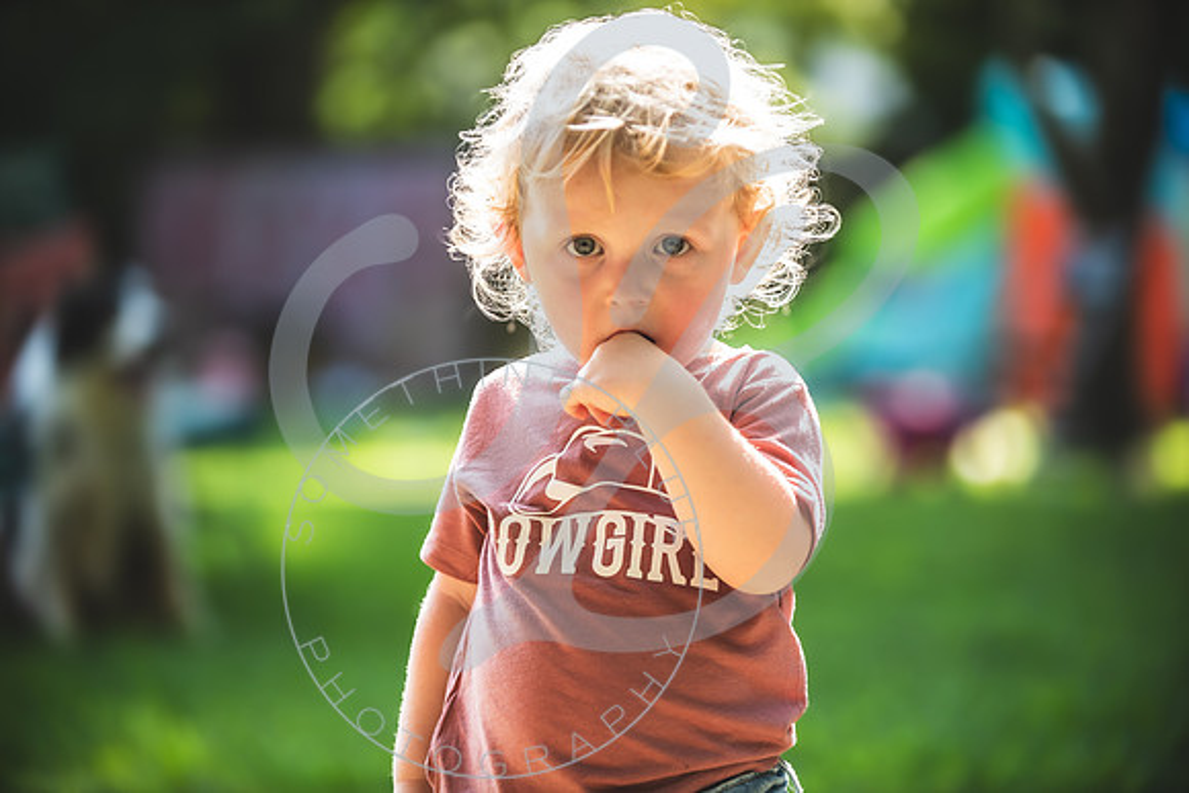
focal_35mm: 120
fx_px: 3964
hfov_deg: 17.1
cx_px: 594
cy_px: 396
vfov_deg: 11.4
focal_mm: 120
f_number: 2.8
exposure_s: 1/500
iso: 200
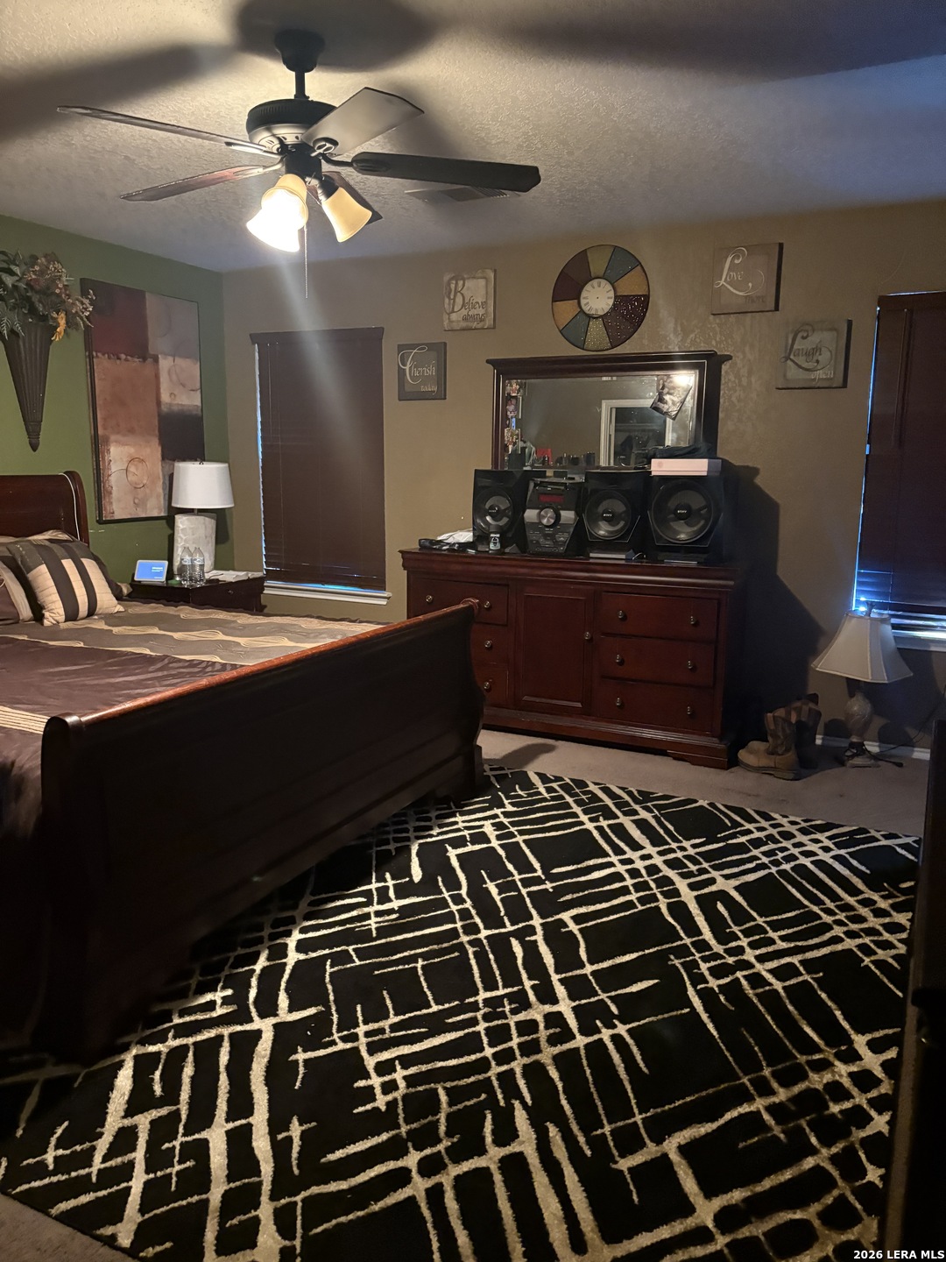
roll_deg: -0.9
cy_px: 631
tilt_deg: -9.6
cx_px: 473
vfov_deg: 67.3
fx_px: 947
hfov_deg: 53.1
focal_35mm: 26
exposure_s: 1/30
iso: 1000
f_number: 1.6
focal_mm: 5.96
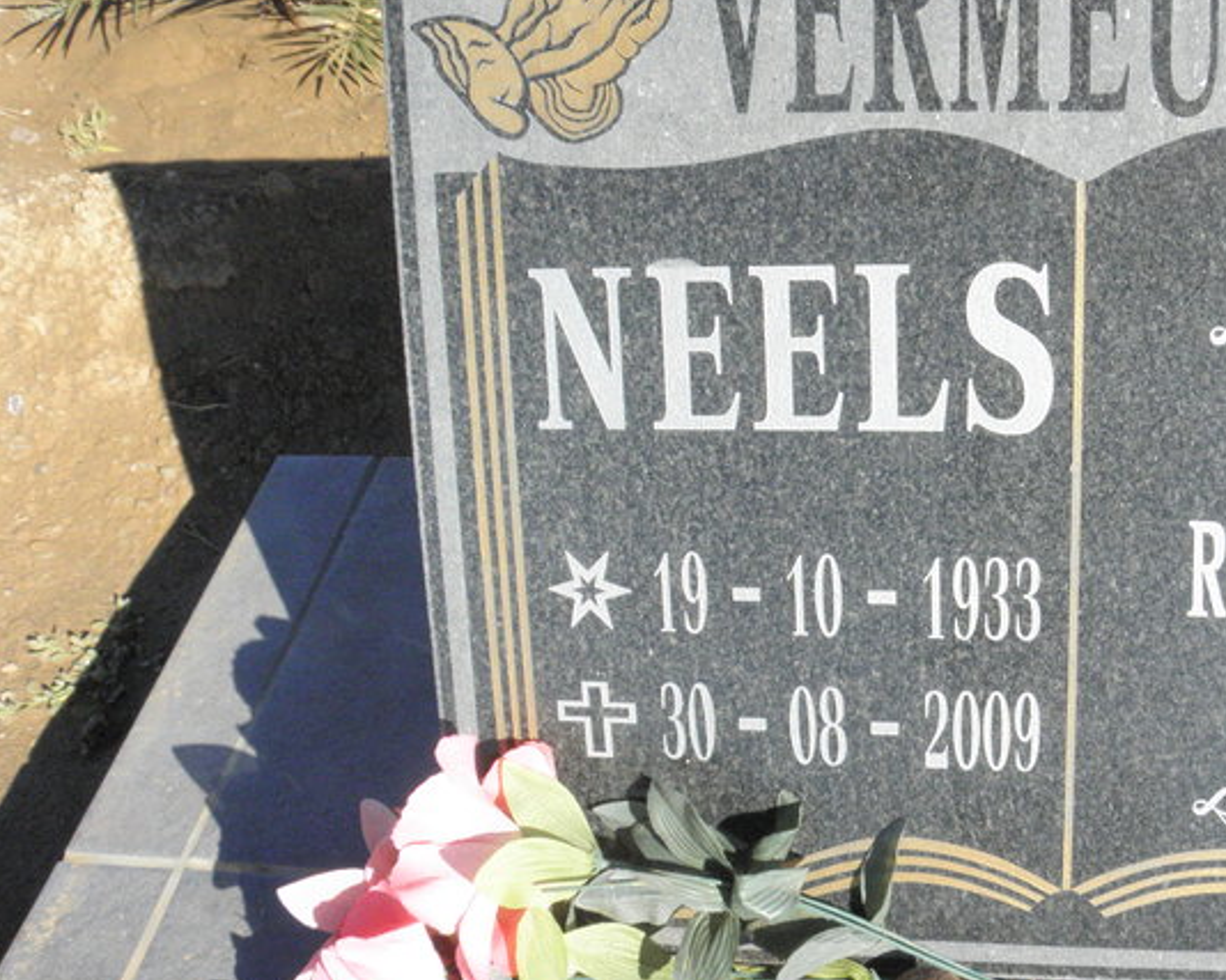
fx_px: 1379
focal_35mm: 38
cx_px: 879
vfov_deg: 39.1
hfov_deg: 46.6
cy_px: 454
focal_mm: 4.6
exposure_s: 1/800
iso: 200
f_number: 6.3
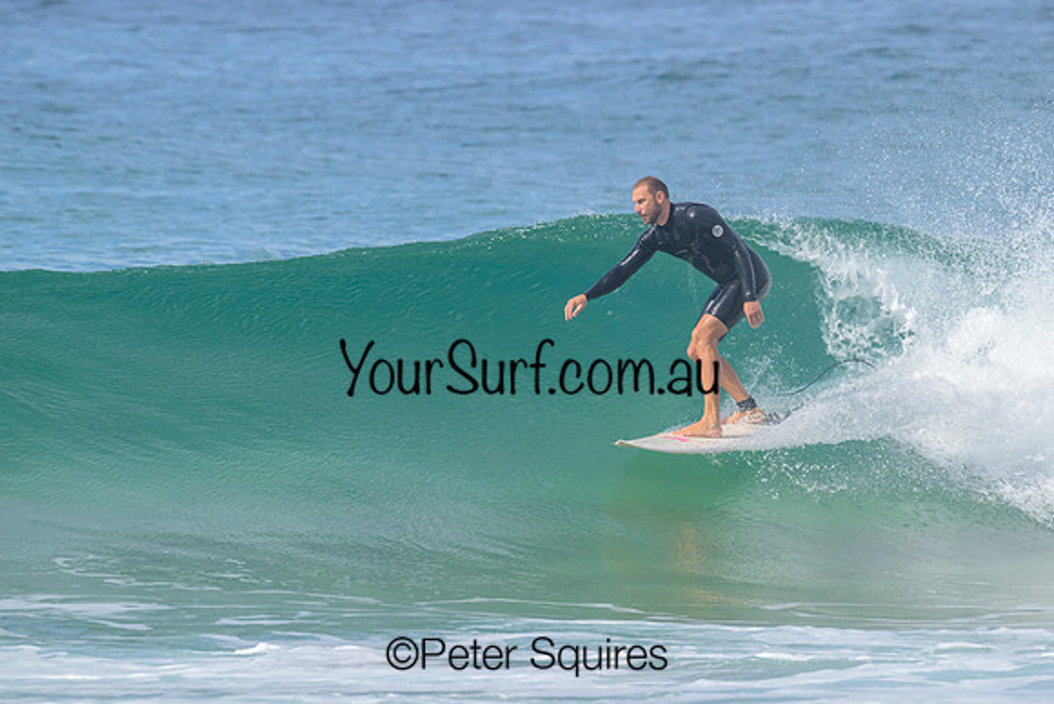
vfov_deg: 2.1
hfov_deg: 3.1
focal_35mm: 669
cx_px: 641
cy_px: 325
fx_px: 19601
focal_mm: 550
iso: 640
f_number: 11
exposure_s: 1/2000
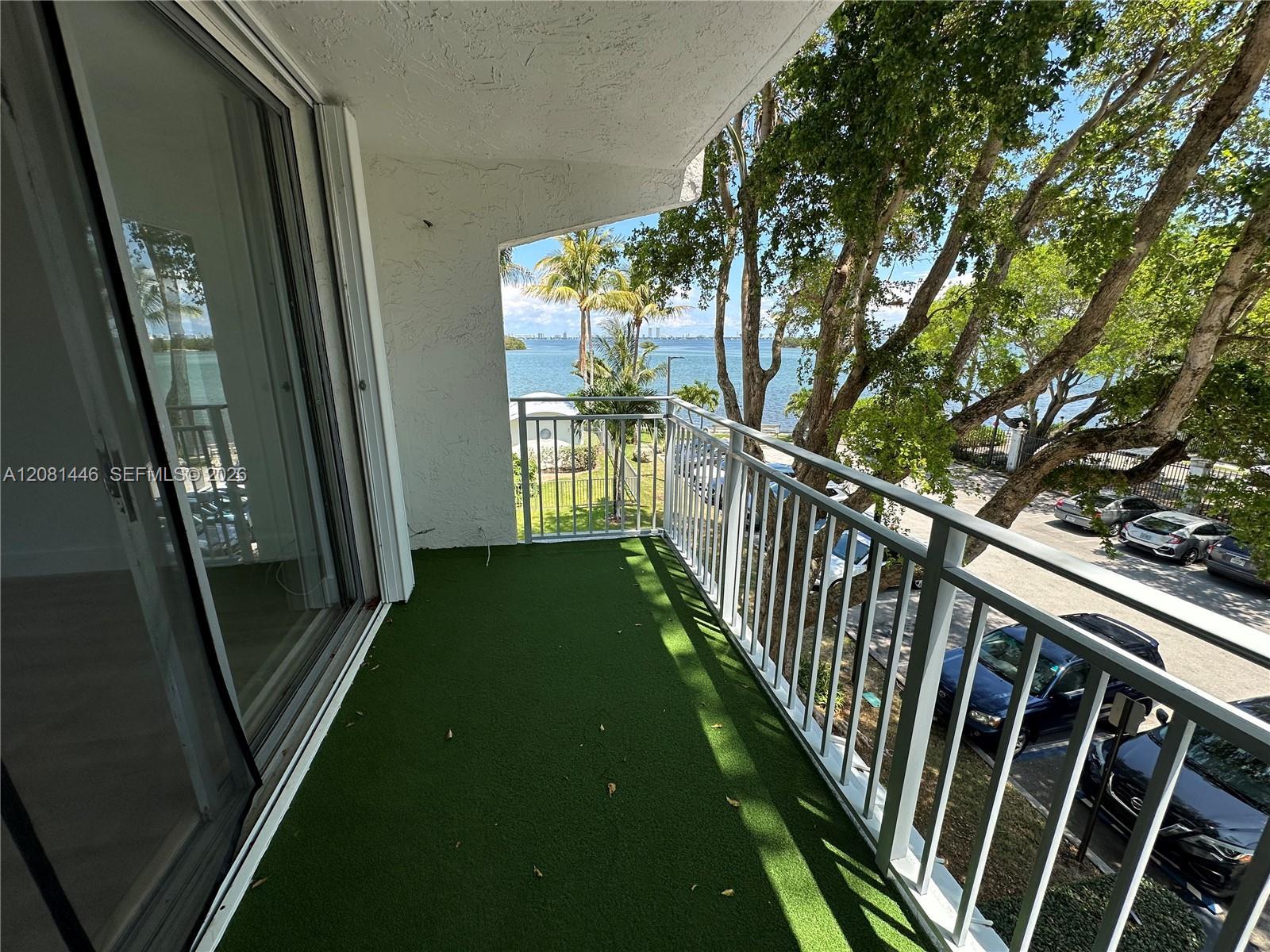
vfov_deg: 85.7
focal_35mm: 14
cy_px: 476
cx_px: 635
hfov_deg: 102.1
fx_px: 514
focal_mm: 2.22
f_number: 2.2
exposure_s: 1/633
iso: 40
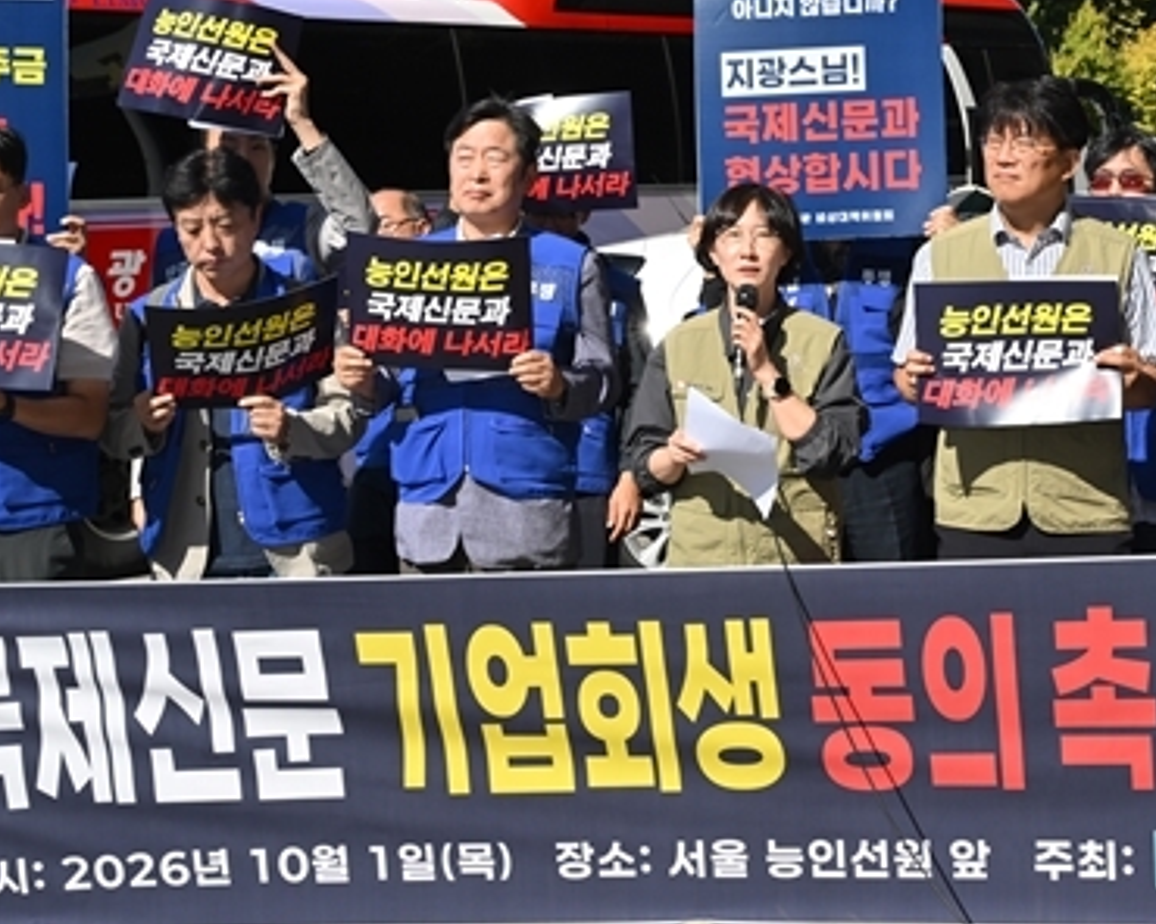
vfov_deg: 21.5
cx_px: 844
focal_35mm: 71
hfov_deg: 26.5
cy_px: 323
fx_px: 2429
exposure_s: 1/250
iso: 100
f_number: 10
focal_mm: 35
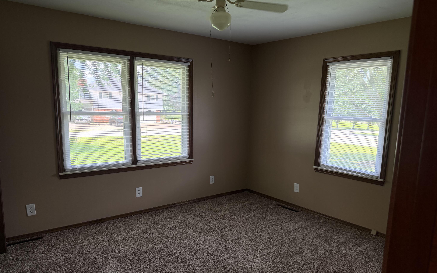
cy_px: 155
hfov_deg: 70.4
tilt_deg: -8.8
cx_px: 220
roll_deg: -1.4
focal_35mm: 26
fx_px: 310
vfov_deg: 47.5
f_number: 1.78
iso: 200
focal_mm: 6.76
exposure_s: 1/150
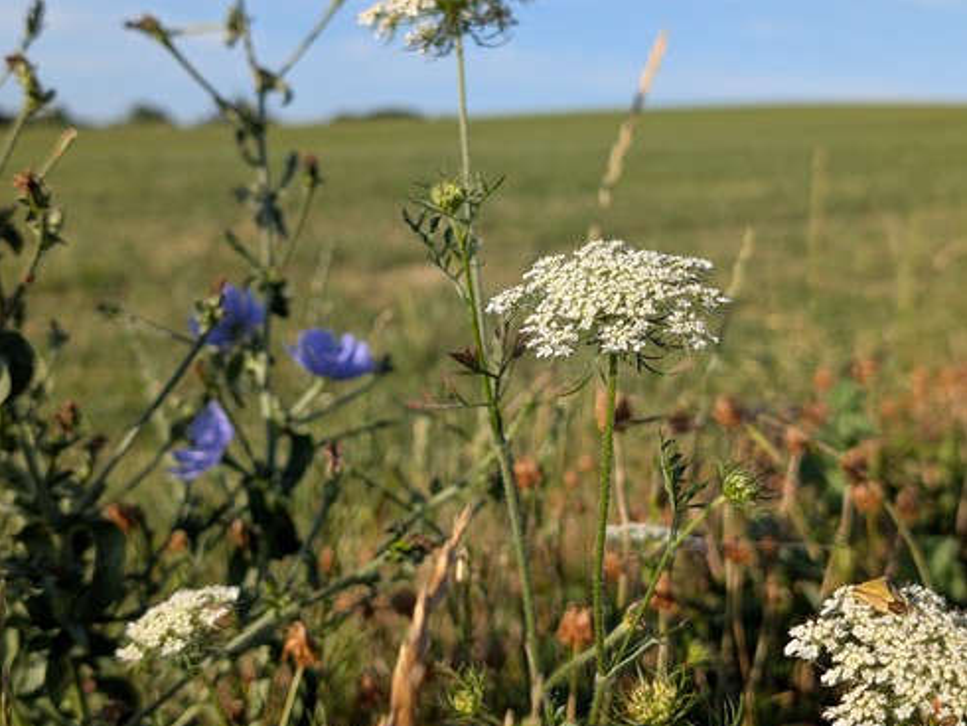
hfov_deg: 38.2
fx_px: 1397
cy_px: 369
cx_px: 476
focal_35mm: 50
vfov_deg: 29.1
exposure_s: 1/776
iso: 20
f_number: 1.68
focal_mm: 6.9
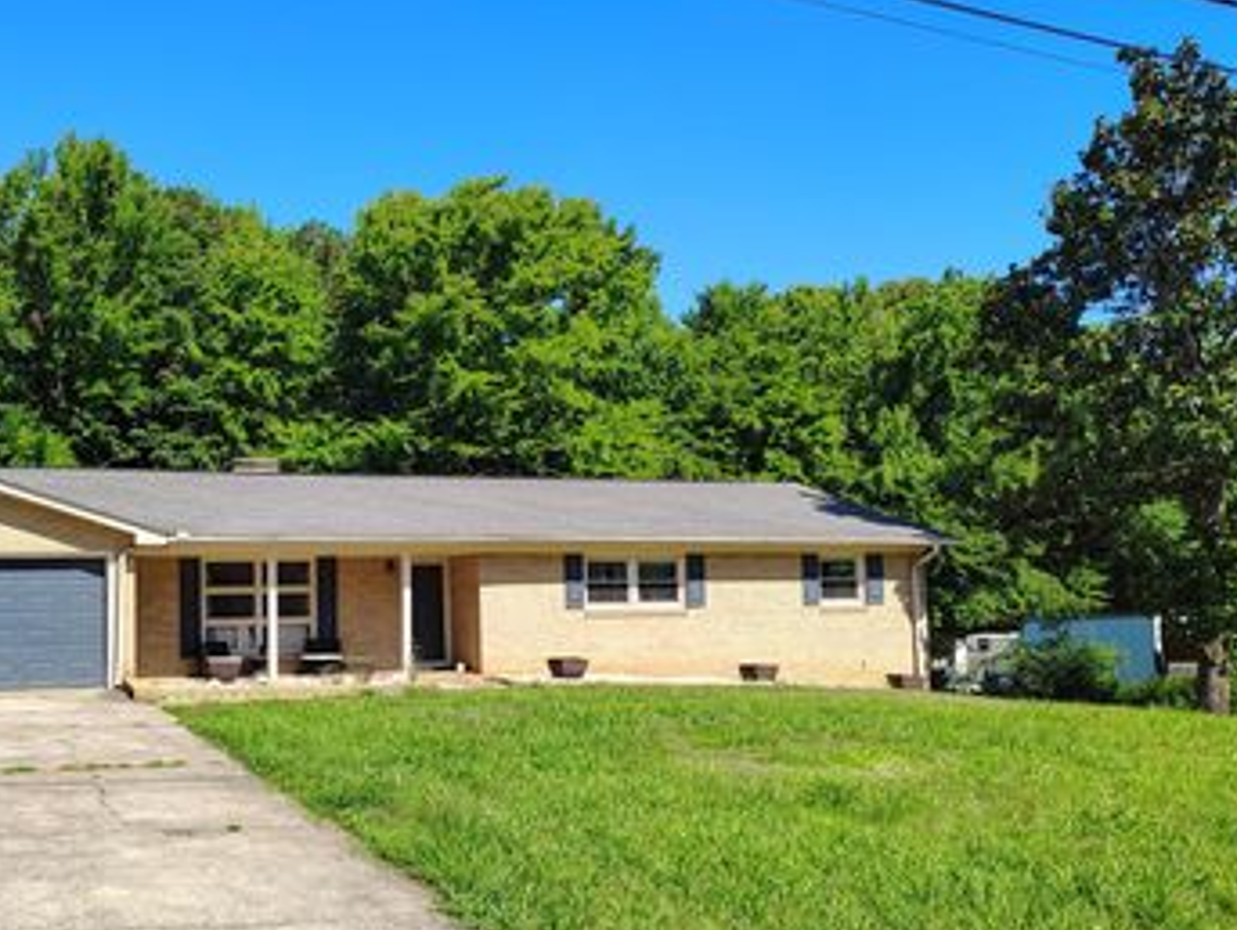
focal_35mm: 35
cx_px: 400
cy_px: 530
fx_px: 1252
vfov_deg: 40.7
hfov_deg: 51.5
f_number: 1.8
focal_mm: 5.56
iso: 100
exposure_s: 1/594
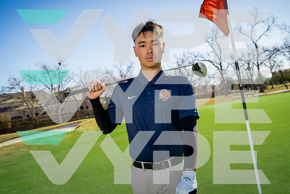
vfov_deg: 41.1
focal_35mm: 32
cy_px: 97
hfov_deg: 58.7
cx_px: 145
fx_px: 258
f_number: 5.6
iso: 100
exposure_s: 1/250
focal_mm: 32
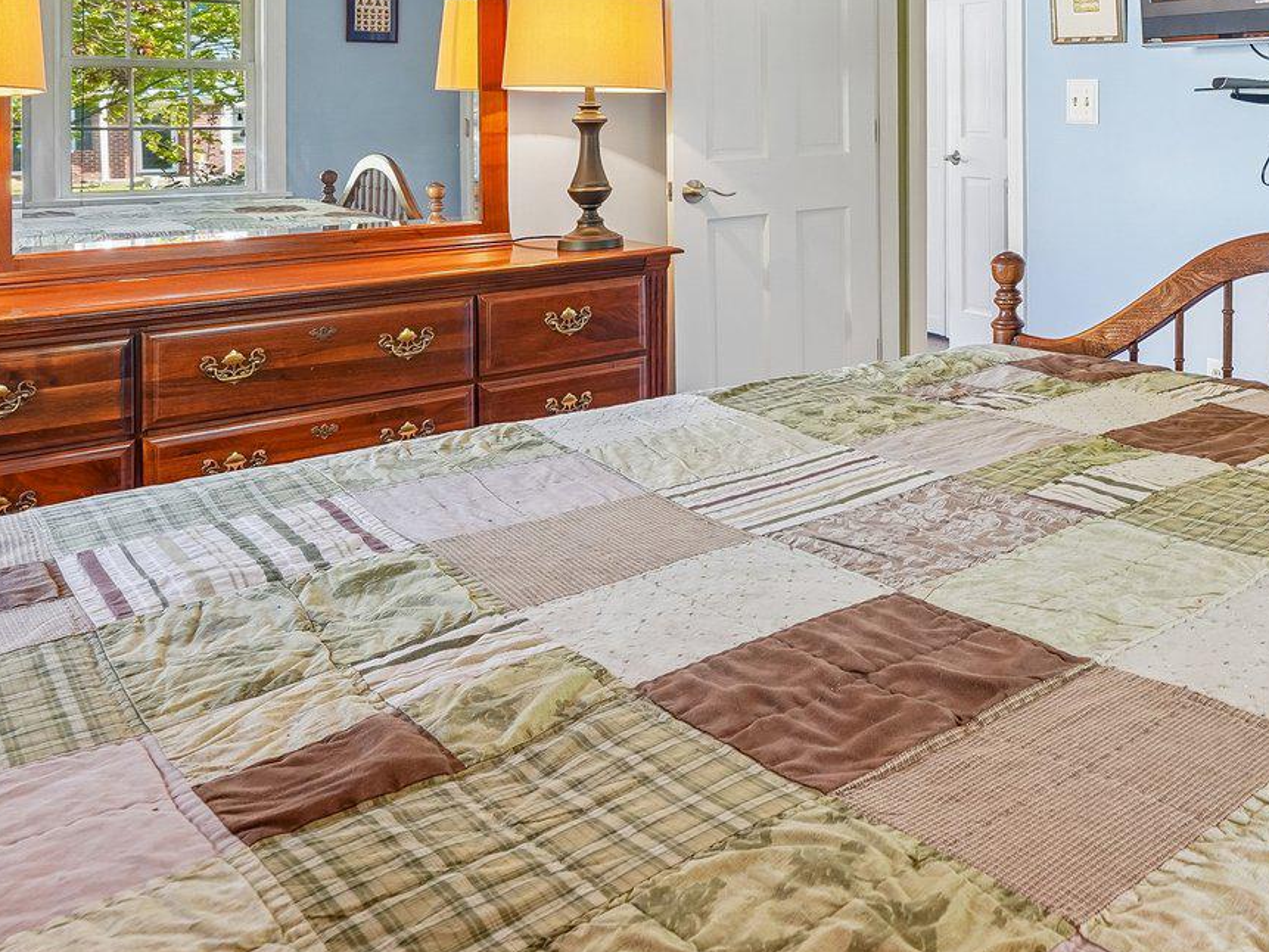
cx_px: 1195
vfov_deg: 41.3
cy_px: 125
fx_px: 1173
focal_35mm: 32
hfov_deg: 49.1
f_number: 8
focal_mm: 14
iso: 500
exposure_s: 1/8
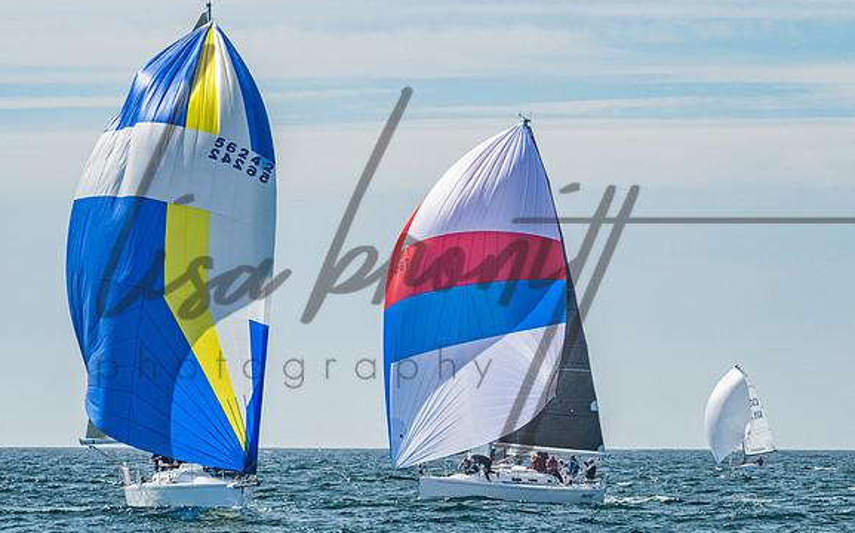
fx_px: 7989
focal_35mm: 343
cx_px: 532
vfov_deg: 3.8
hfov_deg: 6.1
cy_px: 251
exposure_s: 1/640
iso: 400
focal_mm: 200
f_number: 10
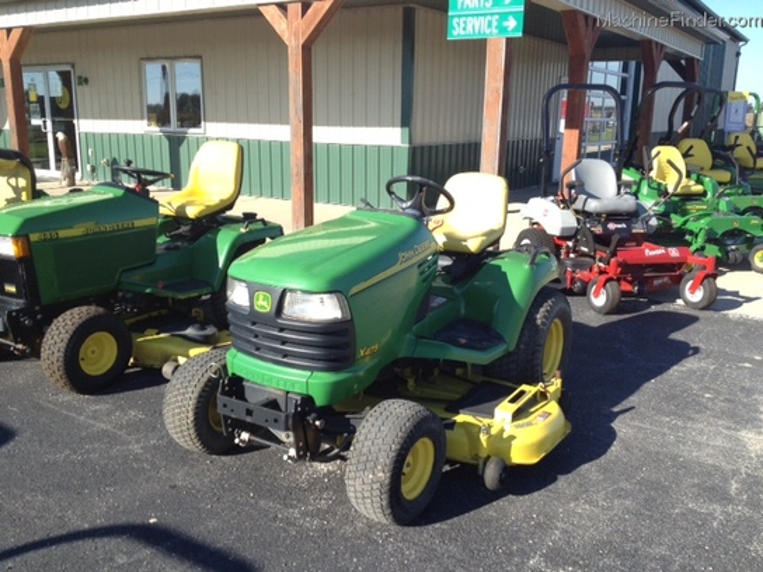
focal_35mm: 35
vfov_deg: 40.7
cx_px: 382
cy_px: 286
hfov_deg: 52.6
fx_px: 771
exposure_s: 1/1062
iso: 80
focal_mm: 4.28
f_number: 2.4
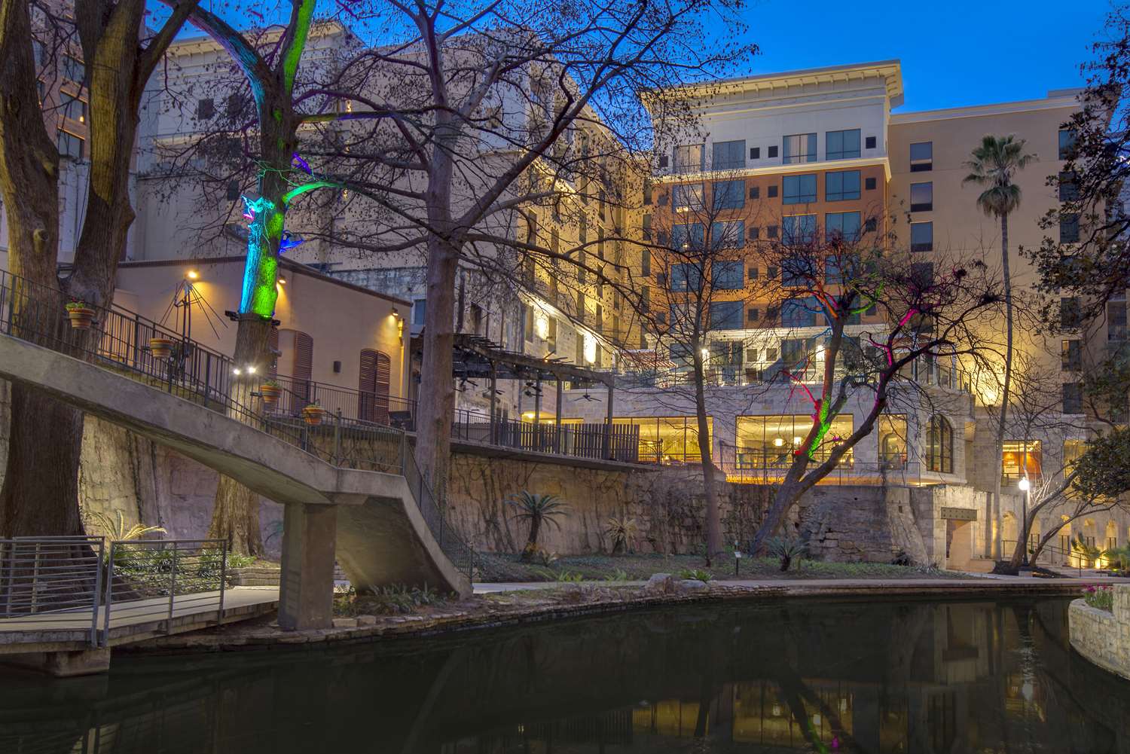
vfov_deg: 43.6
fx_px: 942
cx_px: 565
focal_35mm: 30
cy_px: 377
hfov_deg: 61.9
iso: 250
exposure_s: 1/1.25
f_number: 7.1
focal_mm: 20
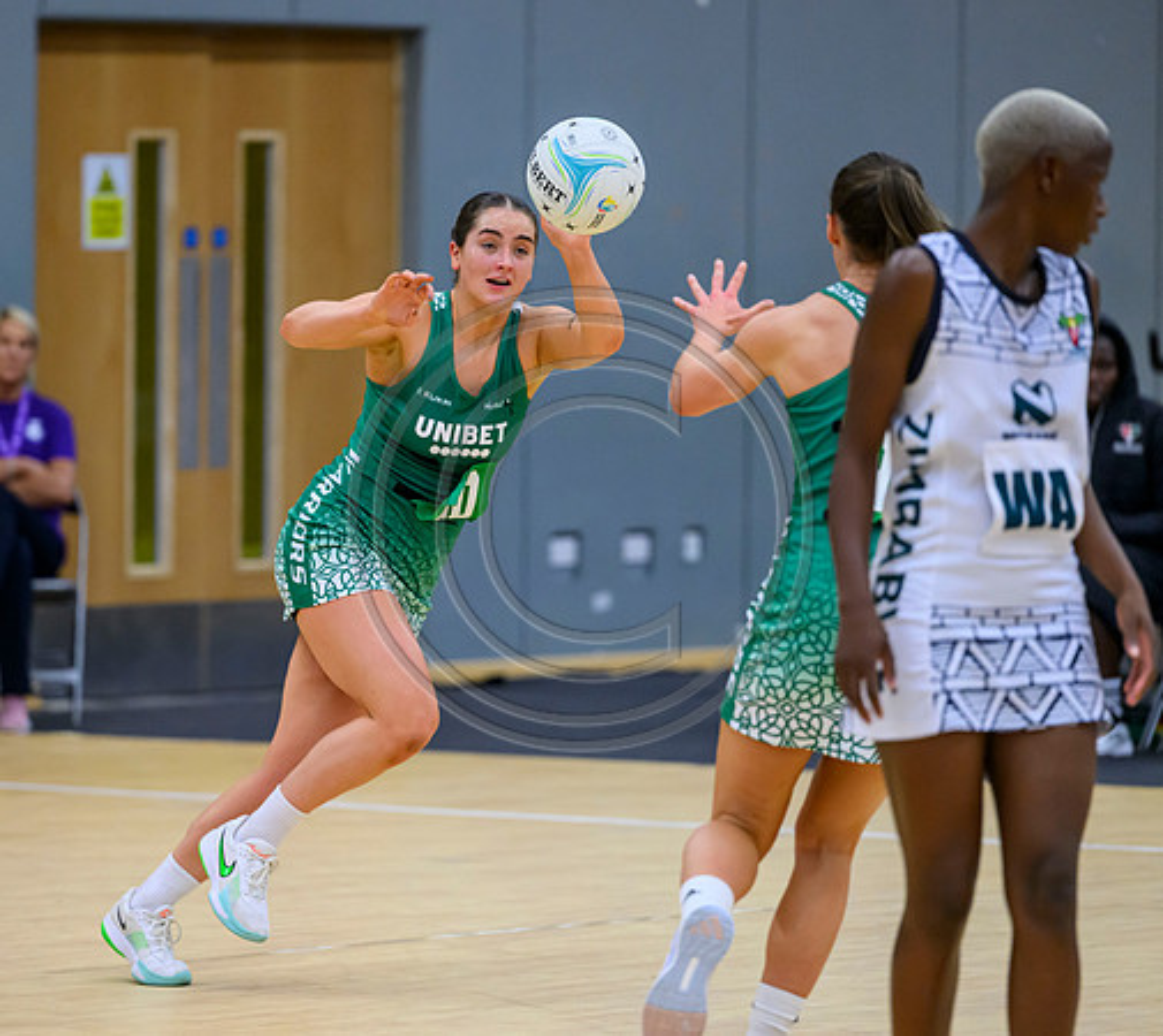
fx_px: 9286
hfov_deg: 7.2
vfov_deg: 6.4
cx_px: 340
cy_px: 500
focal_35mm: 258
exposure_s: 1/1000
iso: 4000
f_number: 3.2
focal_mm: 200
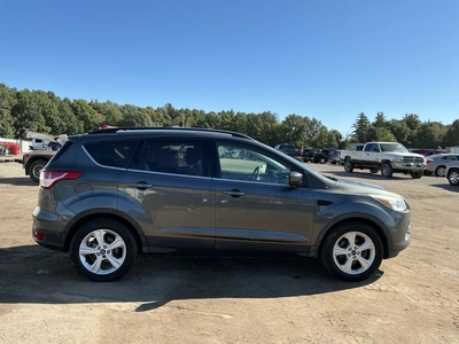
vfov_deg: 49.7
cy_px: 172
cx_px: 230
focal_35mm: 28
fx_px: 371
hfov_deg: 63.4
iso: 25
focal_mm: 3
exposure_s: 1/1221
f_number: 1.8
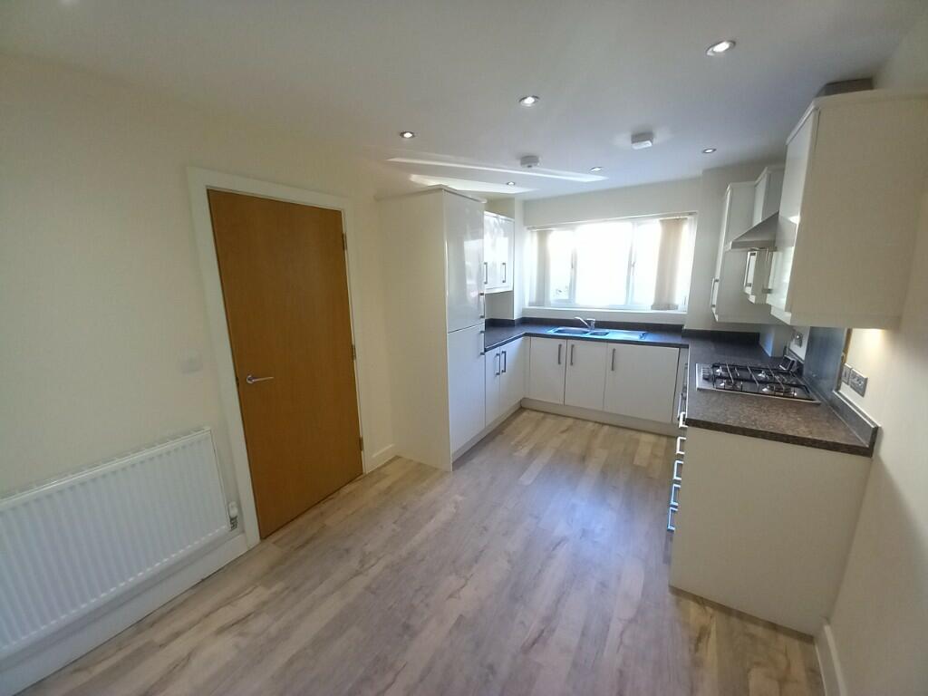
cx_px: 464
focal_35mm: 13
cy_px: 348
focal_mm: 1.13
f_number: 2.2
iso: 160
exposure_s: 1/50
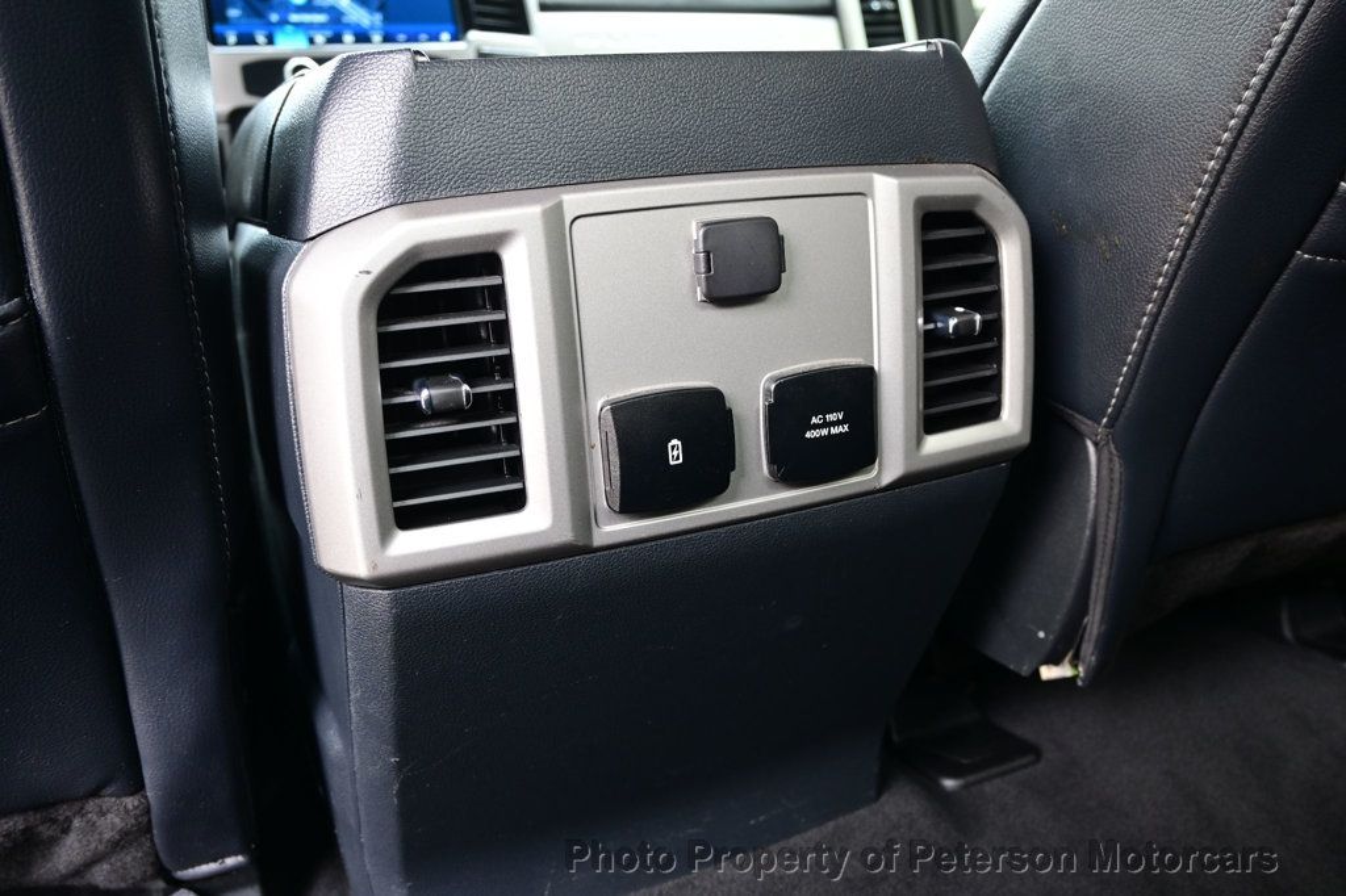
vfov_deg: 44.6
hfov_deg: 63.2
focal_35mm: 29
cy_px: 448
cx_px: 673
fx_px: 1093
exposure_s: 1/30
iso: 450
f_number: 3.8
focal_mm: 19.5
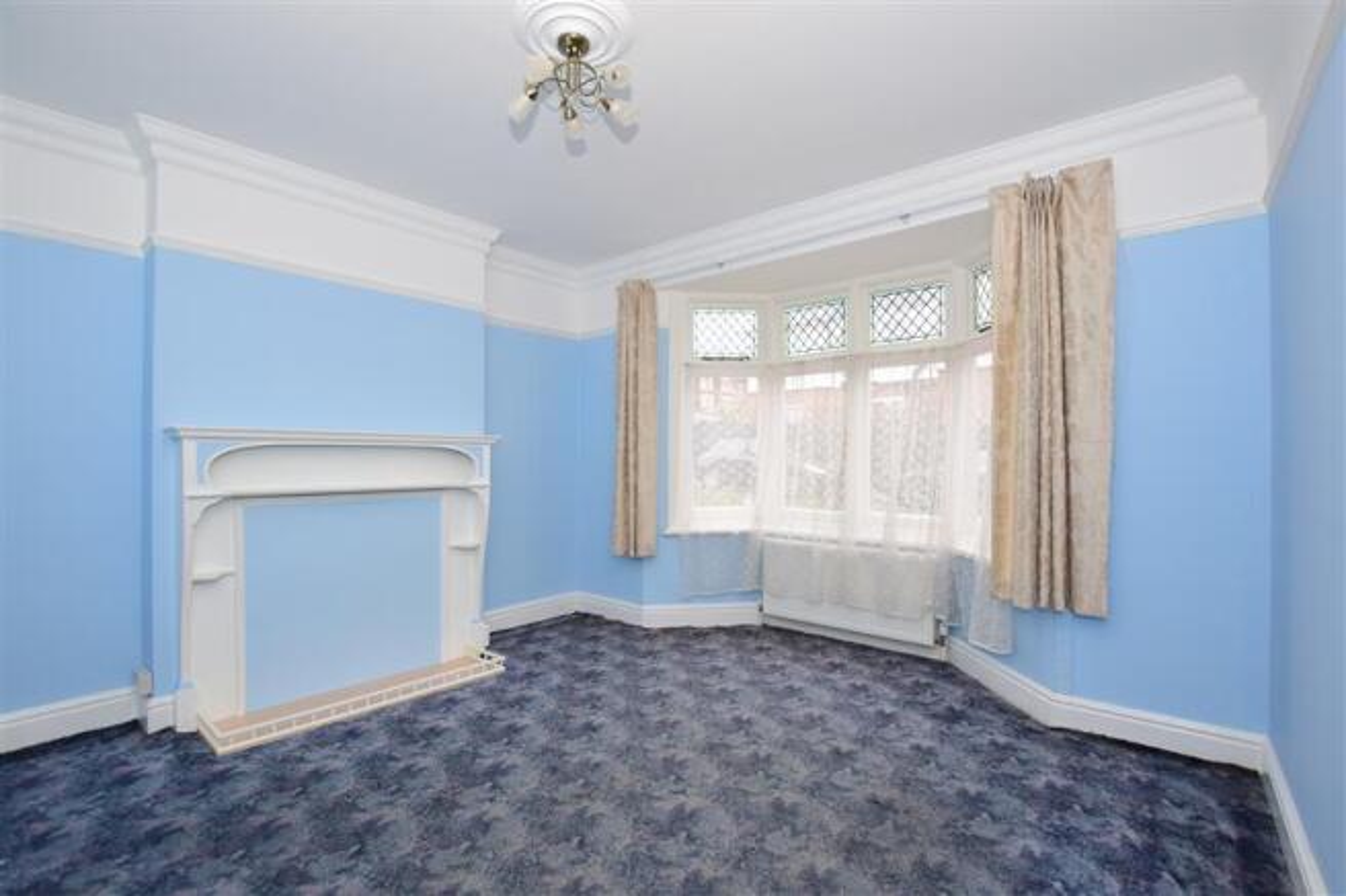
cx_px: 673
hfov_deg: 100.4
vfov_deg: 77.3
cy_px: 448
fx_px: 561
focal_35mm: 15
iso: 400
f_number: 5.6
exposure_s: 1/50
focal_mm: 10
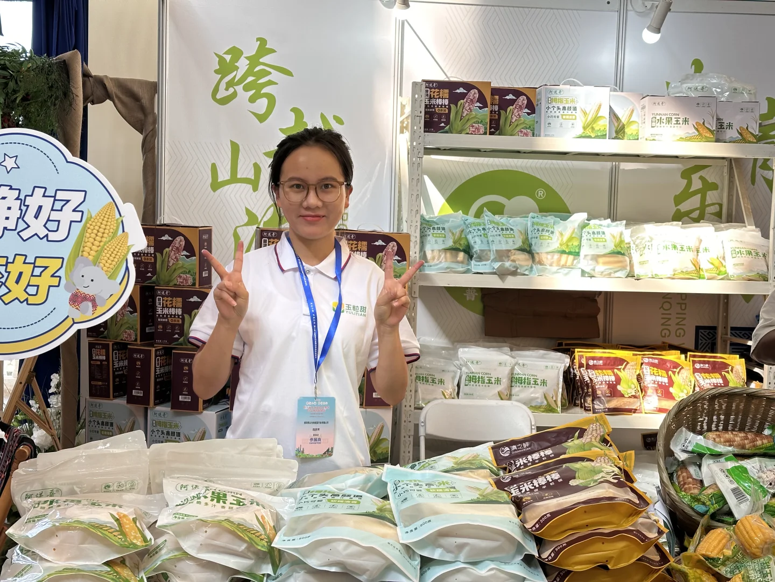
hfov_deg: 39.7
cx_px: 388
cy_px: 291
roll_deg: -1.1
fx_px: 1075
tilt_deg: -2.8
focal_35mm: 48
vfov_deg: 30.3
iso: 50
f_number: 1.78
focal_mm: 6.86
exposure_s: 1/192
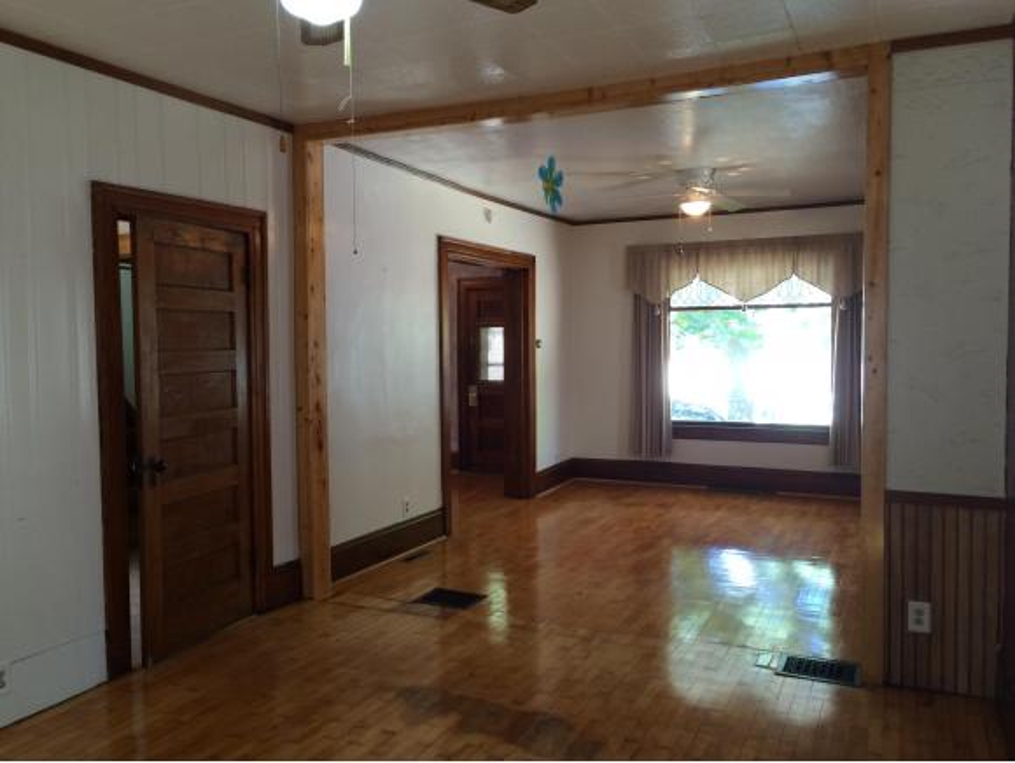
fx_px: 851
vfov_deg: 48.3
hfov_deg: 61.6
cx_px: 508
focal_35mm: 29
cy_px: 382
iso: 100
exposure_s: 1/30
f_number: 2.2
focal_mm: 4.15
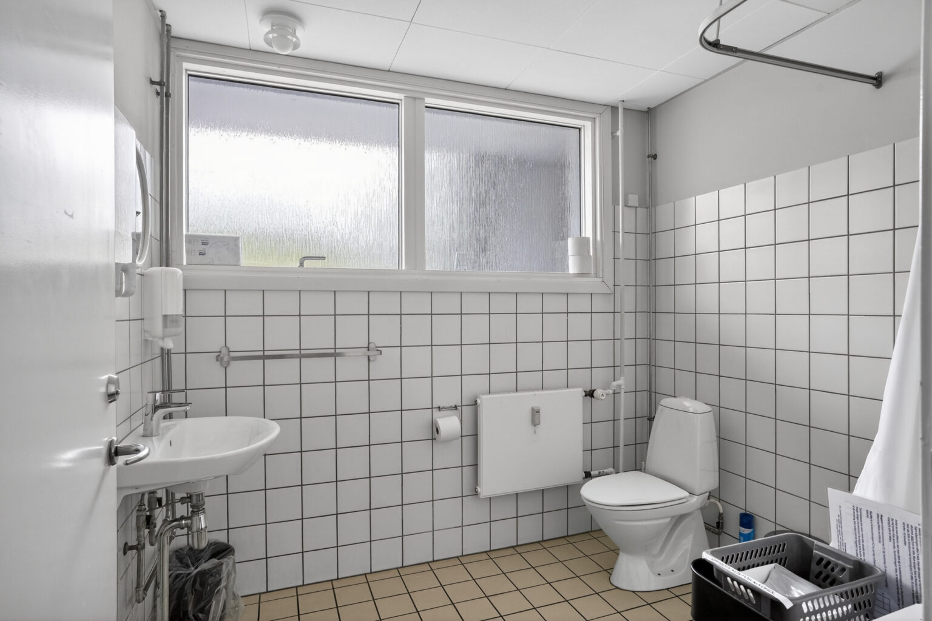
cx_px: 466
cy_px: 310
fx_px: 518
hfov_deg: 84.0
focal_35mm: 20
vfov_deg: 61.9
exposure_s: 1/25
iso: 400
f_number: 8
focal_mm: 20
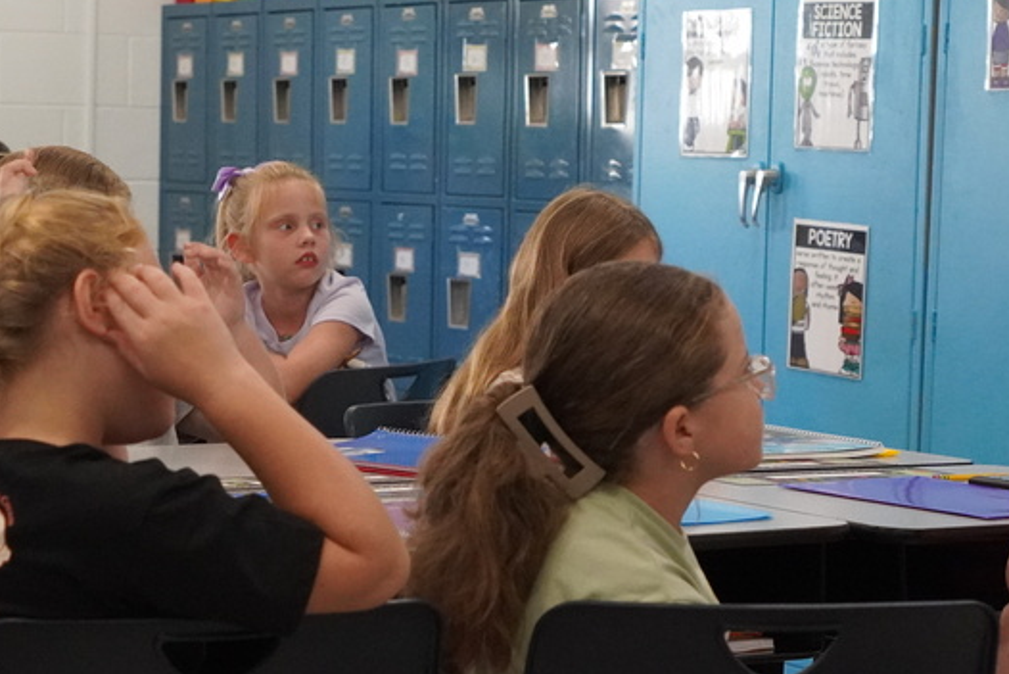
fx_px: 3027
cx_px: 142
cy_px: 304
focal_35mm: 108
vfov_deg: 12.7
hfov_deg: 18.7
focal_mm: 37
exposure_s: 1/160
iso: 5000
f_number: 4
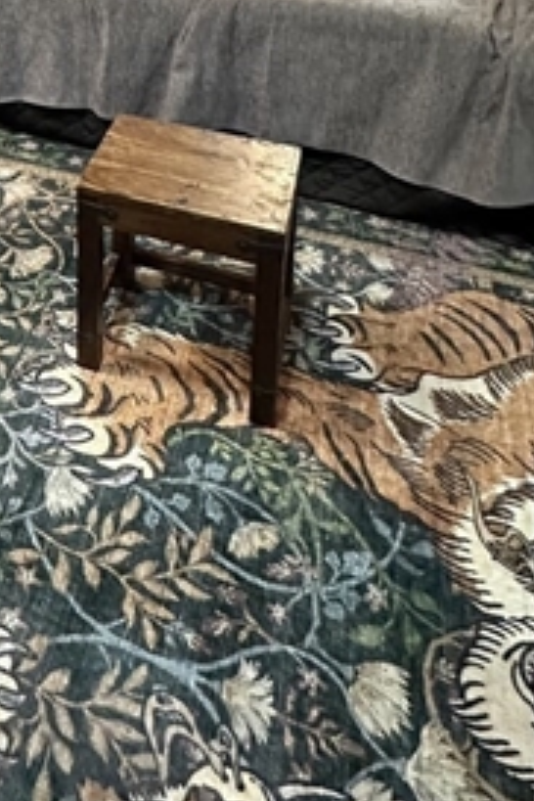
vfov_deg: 37.0
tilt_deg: -13.1
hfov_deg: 29.9
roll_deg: +0.5
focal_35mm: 41
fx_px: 912
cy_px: -144
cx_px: -26
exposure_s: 1/60
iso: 400
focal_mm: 2.22
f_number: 2.2
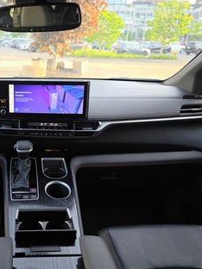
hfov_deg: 42.8
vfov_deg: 58.4
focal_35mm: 31
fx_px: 241
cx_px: 33
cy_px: 134
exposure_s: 1/180
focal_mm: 6.5
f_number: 1.4
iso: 40
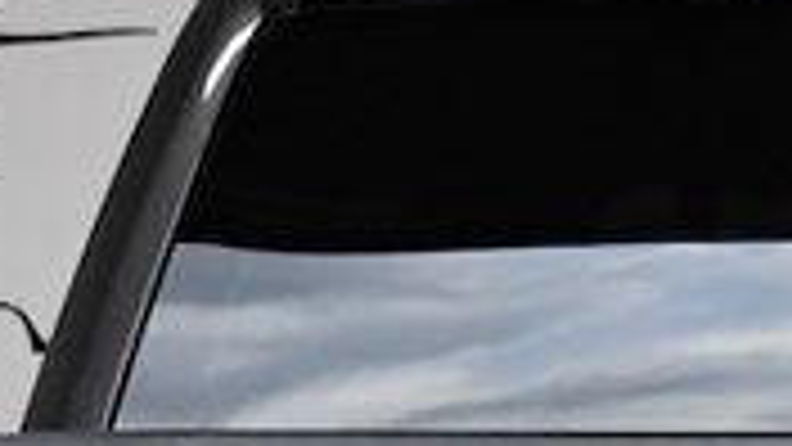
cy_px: 858
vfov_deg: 5.4
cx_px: 976
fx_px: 4599
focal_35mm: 219
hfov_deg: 9.7
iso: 2500
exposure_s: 1/3200
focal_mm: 24
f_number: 3.8
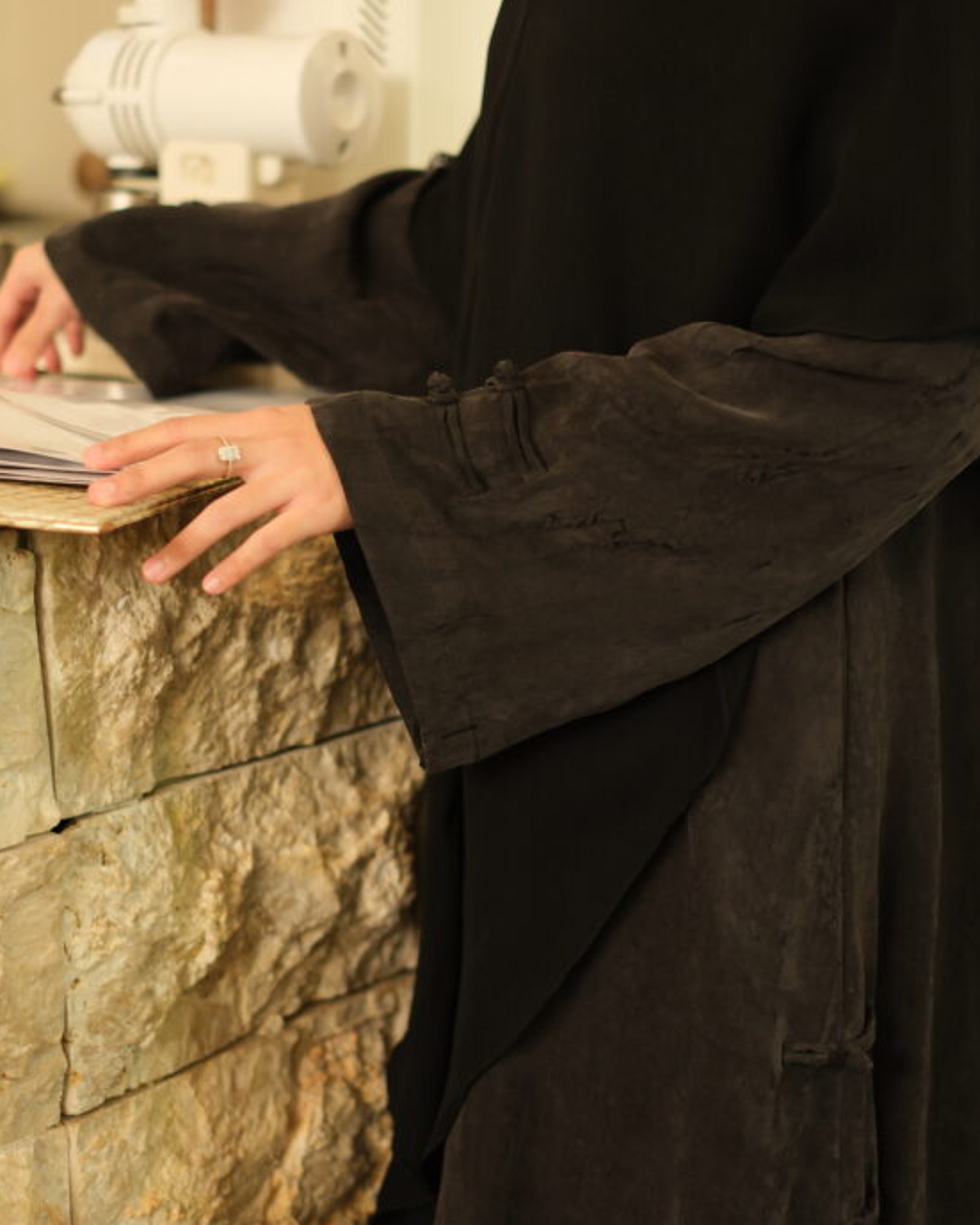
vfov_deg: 29.1
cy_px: 677
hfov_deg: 23.5
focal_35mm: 65
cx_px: 496
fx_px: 2357
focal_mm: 35
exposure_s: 1/250
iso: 800
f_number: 1.8
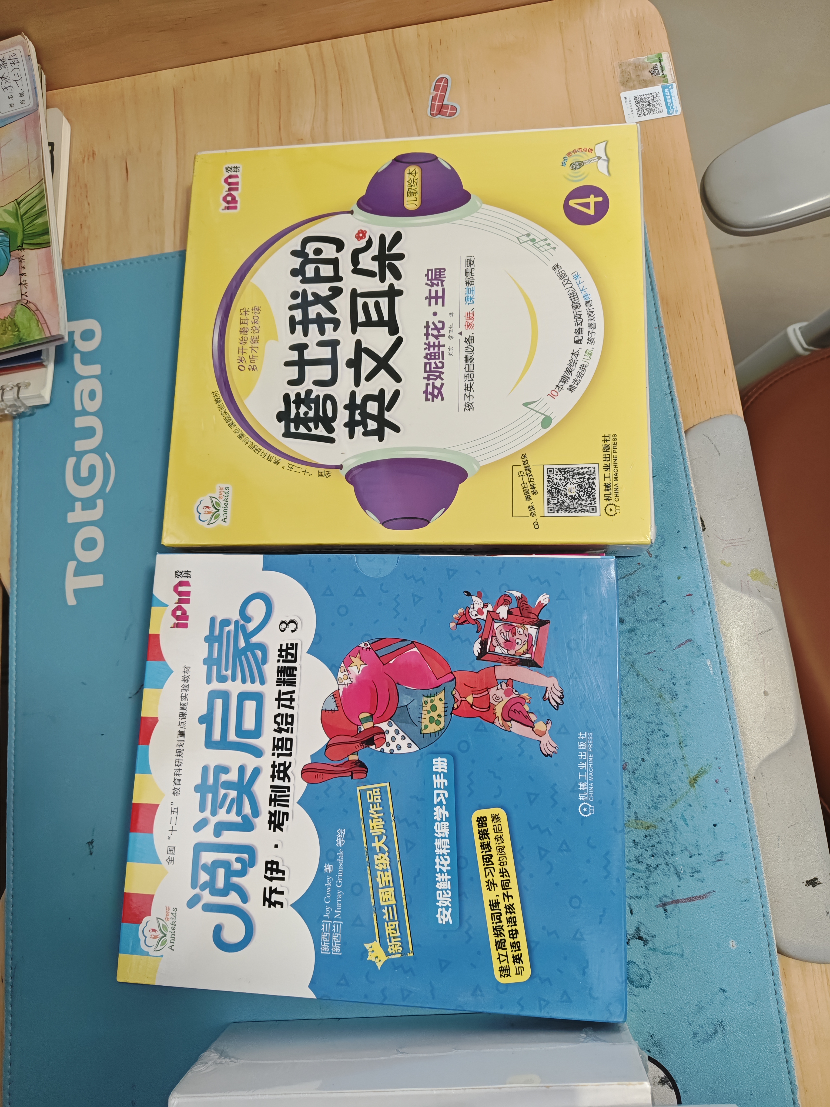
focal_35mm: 23
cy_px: 554
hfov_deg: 58.9
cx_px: 415
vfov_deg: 73.9
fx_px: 735
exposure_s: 1/50
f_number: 1.88
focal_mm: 5.56
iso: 560
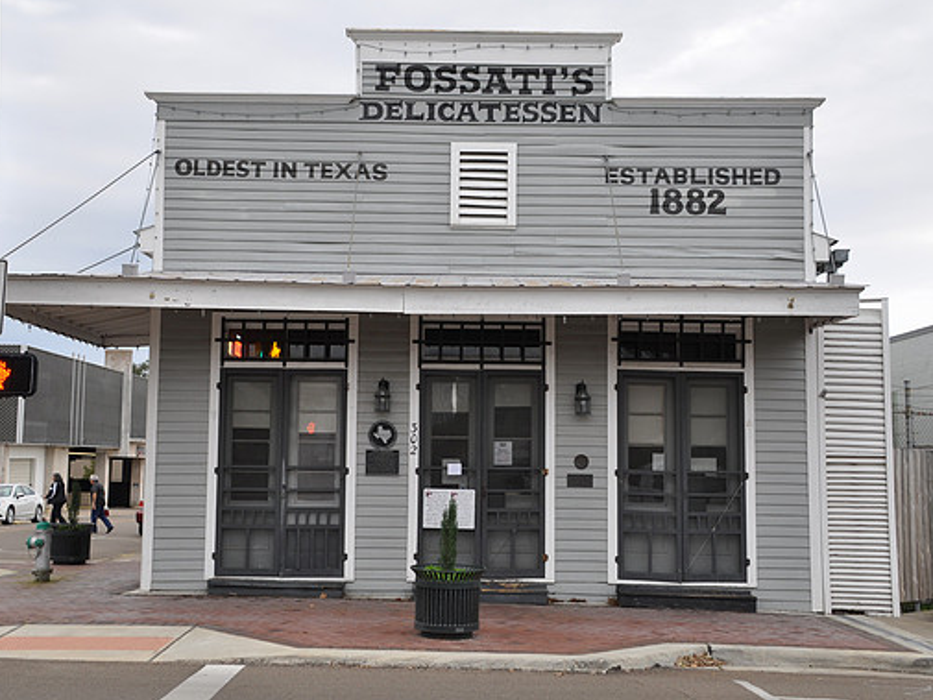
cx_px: 464
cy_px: 348
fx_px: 1159
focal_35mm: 43
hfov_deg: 43.8
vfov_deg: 33.6
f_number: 7.1
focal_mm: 26
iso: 200
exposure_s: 1/50
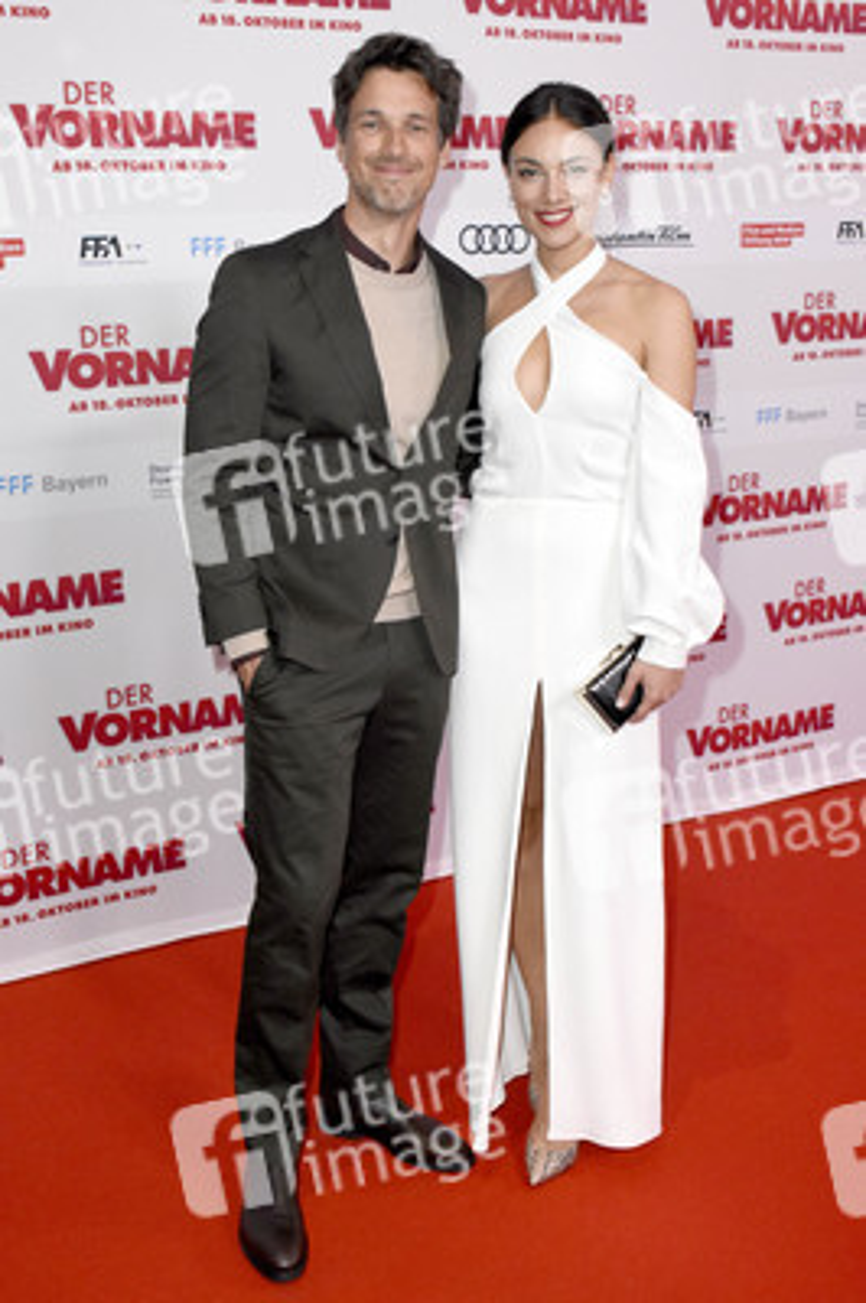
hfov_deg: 36.8
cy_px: 652
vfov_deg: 53.2
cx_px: 433
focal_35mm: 36
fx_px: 1301
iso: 3200
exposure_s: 1/160
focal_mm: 24
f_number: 6.3
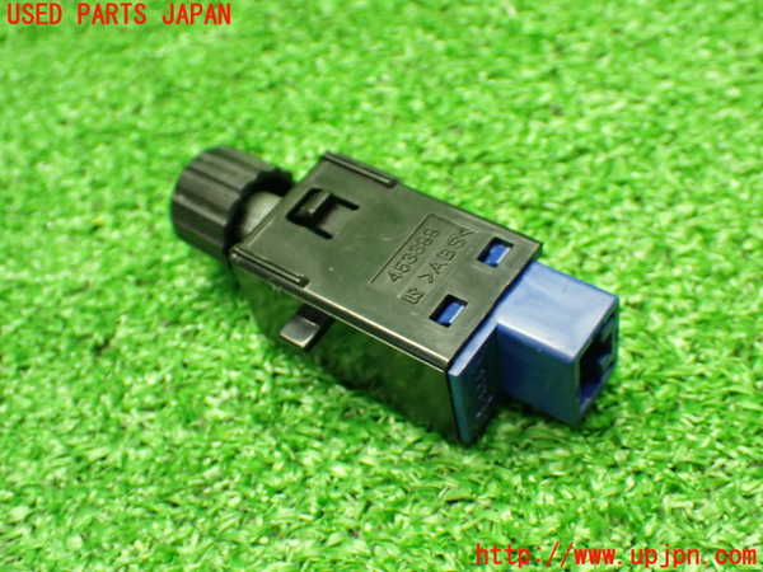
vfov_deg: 30.9
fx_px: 1036
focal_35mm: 47
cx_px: 382
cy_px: 286
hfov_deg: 40.4
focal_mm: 8.4
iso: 1000
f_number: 3.1
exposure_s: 1/50
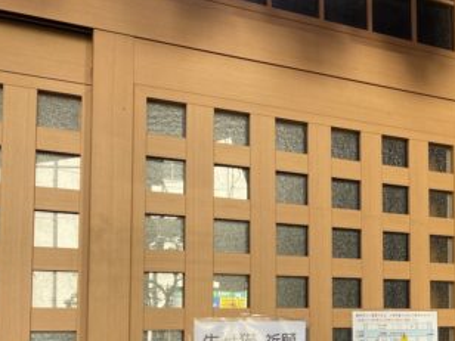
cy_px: 294
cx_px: 382
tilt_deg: +3.8
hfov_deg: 39.9
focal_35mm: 45
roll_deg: +0.4
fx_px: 591
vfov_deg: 31.0
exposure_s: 1/122
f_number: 1.8
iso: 64
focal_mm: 4.25
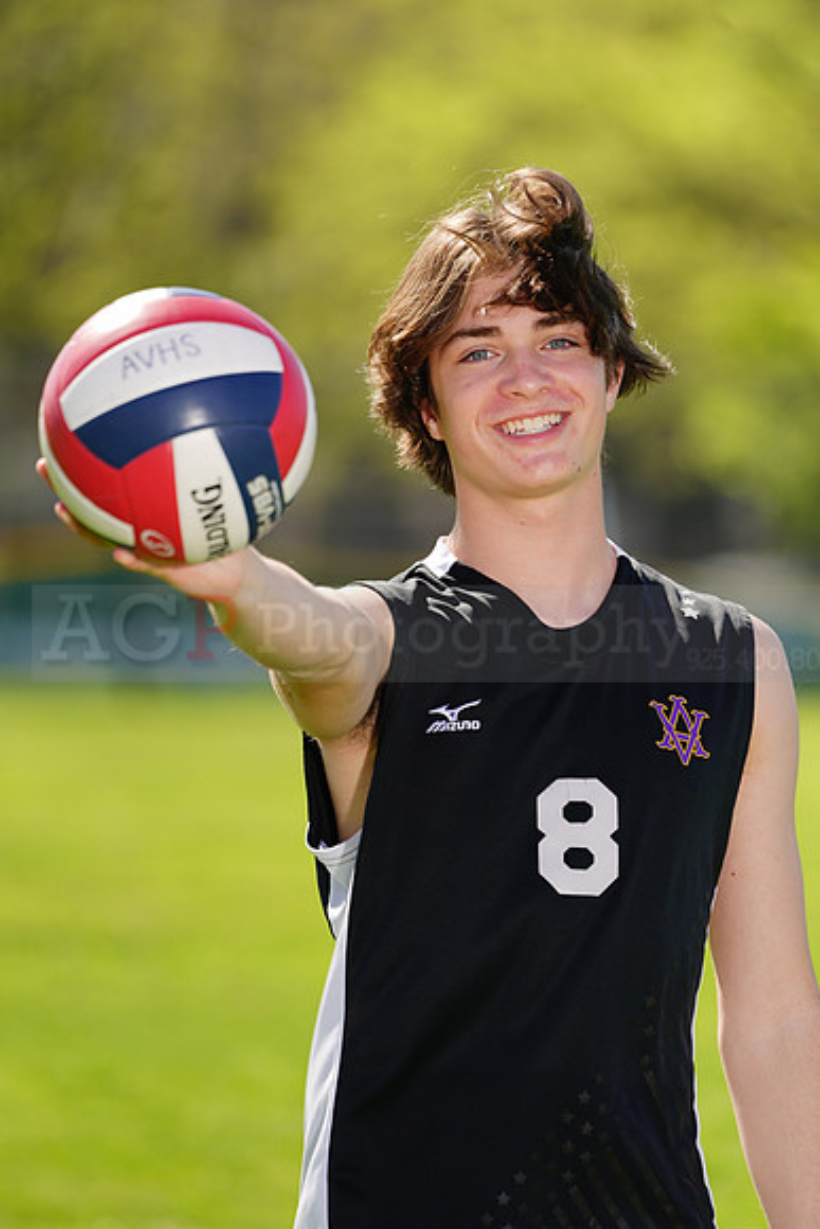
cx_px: 410
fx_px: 12736
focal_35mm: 373
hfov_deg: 3.7
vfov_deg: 5.5
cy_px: 614
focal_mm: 373
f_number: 6.3
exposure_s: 1/200
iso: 64
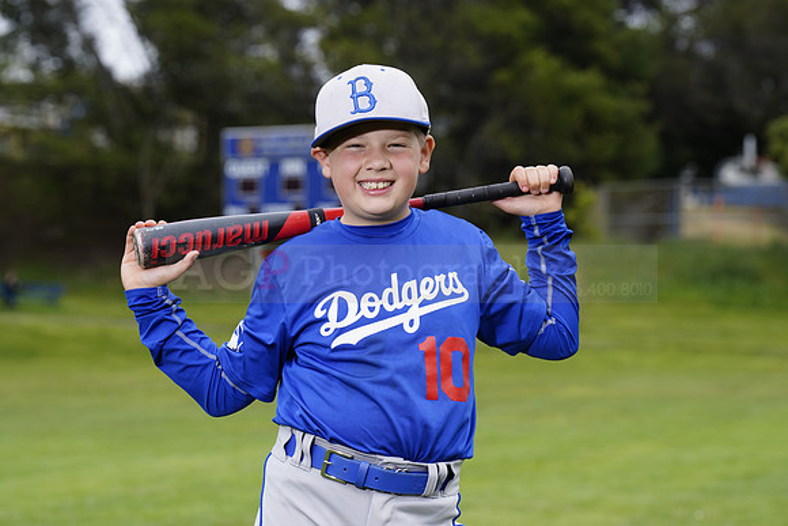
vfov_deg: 10.5
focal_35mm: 131
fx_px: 2868
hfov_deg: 15.6
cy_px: 263
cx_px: 394
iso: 100
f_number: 6.3
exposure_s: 1/250
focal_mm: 131
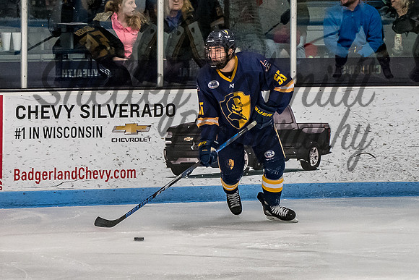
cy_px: 115
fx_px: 3115
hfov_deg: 7.7
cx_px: 222
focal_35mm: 268
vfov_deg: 5.1
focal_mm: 86
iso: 1600
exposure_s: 1/800
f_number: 3.2
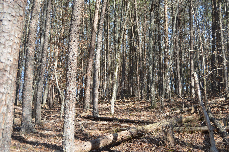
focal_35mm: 48
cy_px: 76
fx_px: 305
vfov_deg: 28.0
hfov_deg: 41.1
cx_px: 114
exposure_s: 1/125
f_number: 5.6
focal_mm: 32
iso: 110
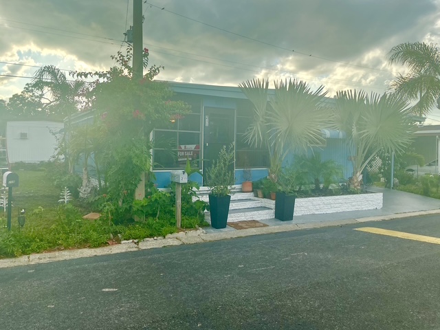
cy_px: 165
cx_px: 220
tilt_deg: -0.3
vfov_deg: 48.2
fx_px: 369
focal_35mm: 29
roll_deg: +0.1
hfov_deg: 61.7
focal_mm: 3
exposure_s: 1/962
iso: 25
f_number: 1.8
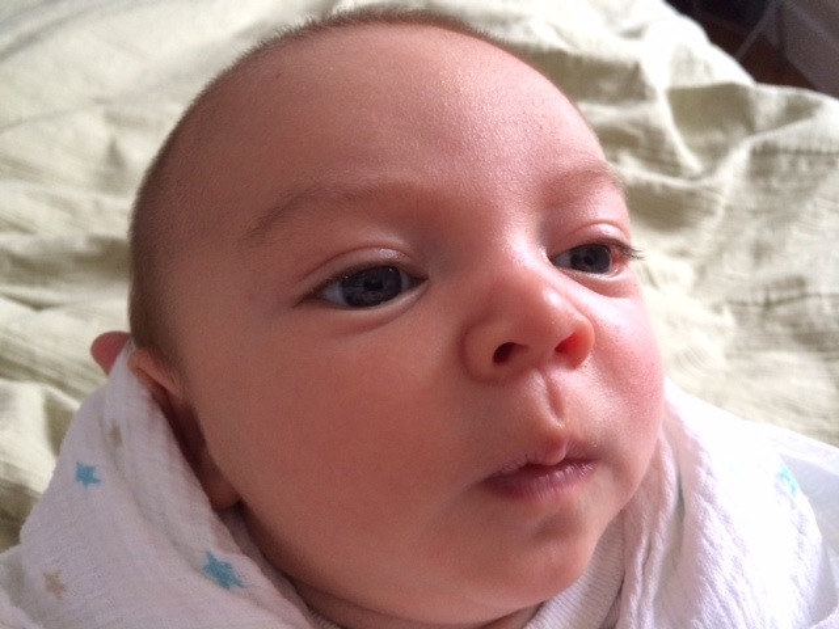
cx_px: 420
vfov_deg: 46.8
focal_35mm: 30
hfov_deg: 60.0
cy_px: 314
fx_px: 727
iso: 250
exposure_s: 1/30
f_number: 2.2
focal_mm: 4.12
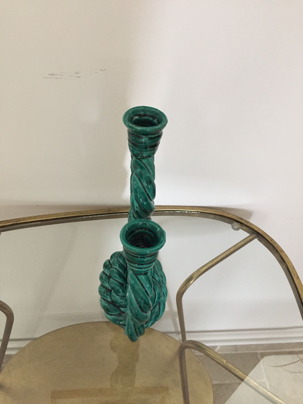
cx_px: 152
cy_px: 202
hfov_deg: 48.2
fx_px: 338
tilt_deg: -46.0
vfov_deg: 61.7
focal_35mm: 29
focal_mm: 4.15
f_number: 2.2
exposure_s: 1/25
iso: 250
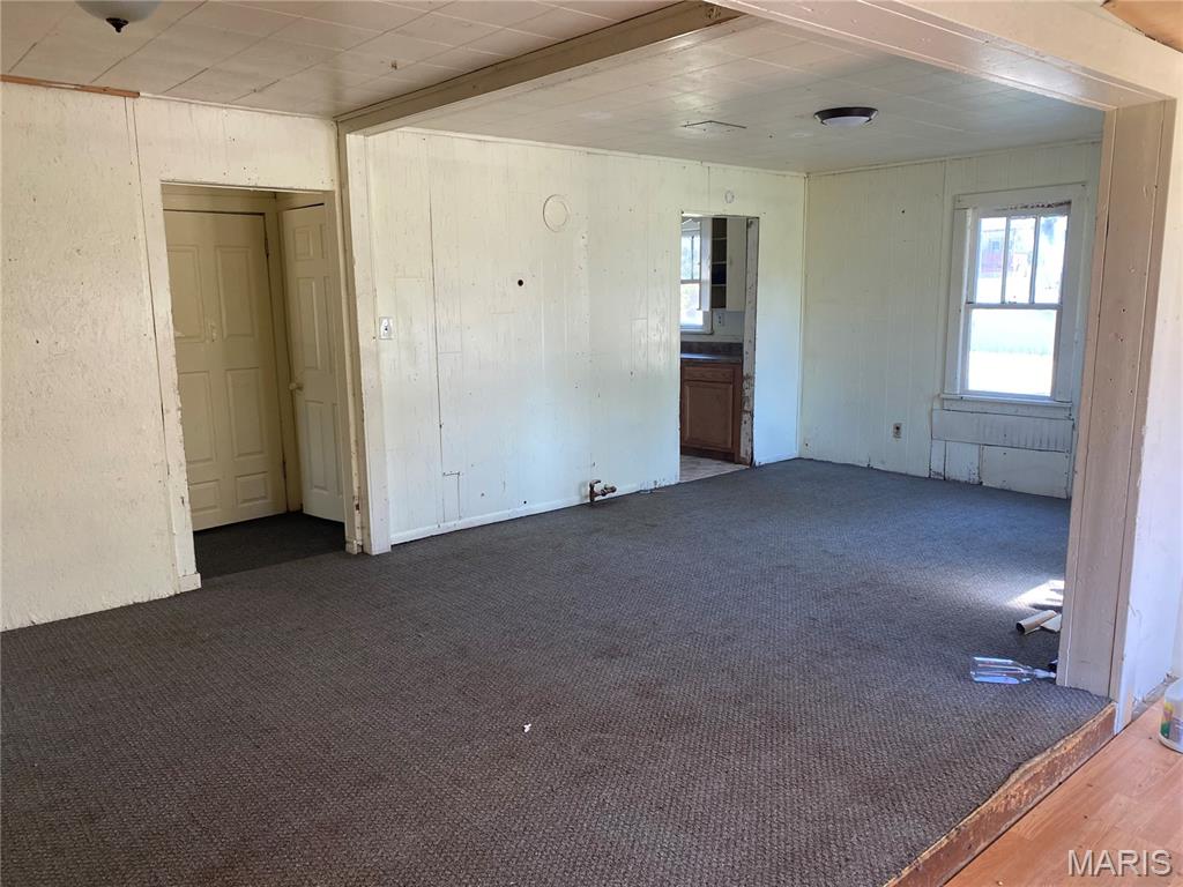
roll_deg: +0.9
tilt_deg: -9.8
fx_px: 889
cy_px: 444
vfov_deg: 53.1
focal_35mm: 26
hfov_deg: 67.3
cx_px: 592
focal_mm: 4.25
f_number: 1.8
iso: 100
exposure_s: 1/121
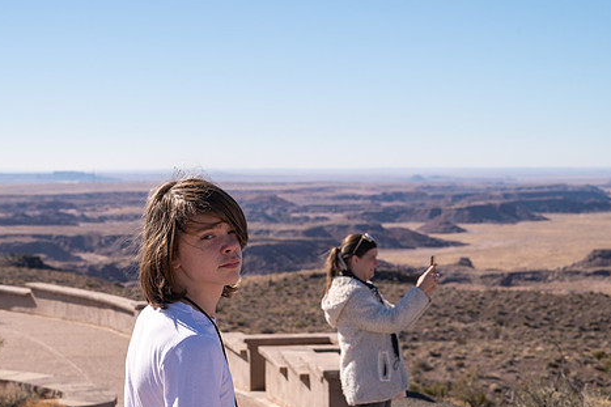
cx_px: 277
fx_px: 1476
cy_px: 247
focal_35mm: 87
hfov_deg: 23.4
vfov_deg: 15.7
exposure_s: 1/1250
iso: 200
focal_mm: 70
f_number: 8
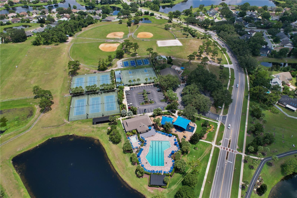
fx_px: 181
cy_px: 99
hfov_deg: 78.6
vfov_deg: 57.2
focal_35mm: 22
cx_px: 148
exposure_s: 1/2000
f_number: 2.8
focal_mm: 8.38
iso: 100
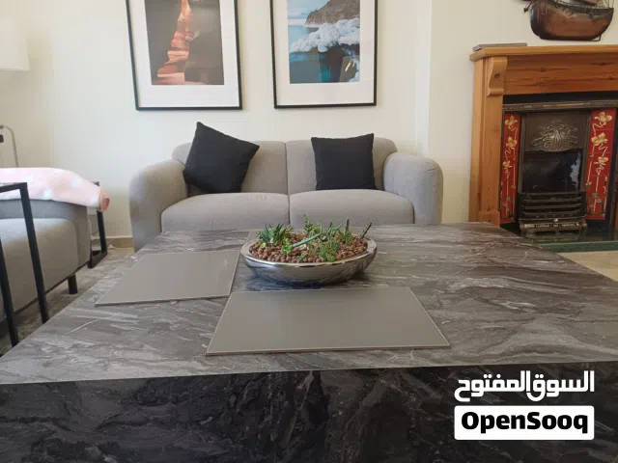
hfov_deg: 69.4
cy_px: 232
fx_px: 446
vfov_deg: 54.9
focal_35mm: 25
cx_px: 309
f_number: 1.8
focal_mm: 4.65
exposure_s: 1/50
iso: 320
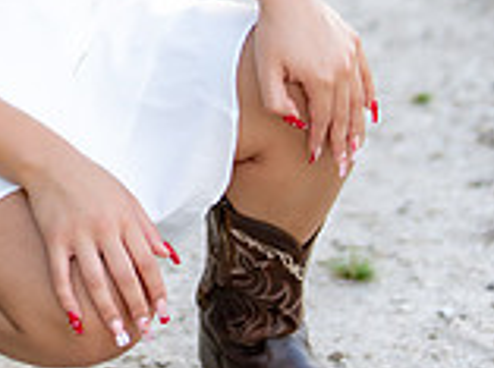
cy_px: -322
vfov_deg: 6.1
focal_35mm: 238
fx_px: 3389
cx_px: -87
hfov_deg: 8.3
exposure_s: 1/640
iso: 100
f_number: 1.2
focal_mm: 50
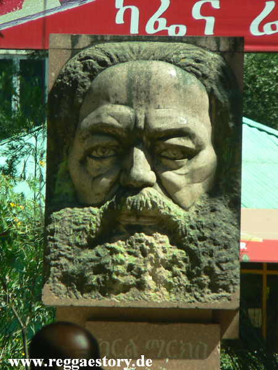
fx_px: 4497
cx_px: 139
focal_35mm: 420
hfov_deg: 3.5
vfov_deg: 4.7
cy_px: 185
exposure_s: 1/200
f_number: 4
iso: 64
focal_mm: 72
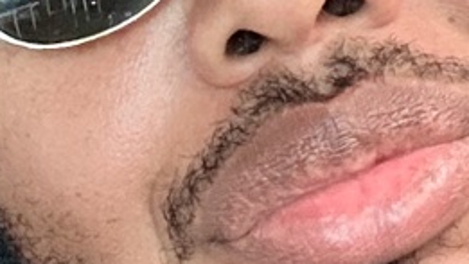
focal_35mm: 200
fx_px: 2488
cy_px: -190
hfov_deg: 10.3
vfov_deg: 6.0
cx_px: 771
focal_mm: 2.69
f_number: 1.9
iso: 320
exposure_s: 1/45
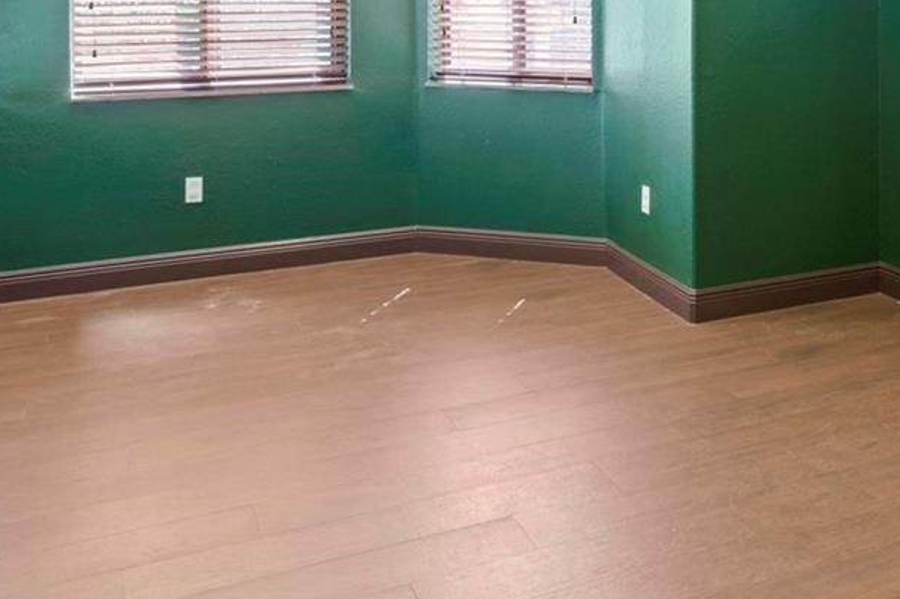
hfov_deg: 44.6
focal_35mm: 42
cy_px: -16
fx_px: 1049
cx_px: 692
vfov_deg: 29.5
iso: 200
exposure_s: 2.5
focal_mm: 16
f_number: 9
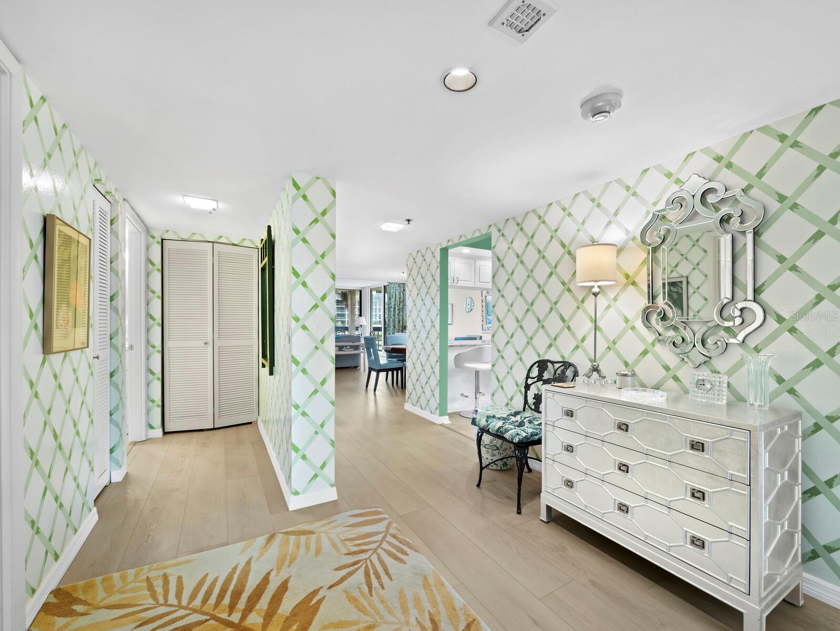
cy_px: 316
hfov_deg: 102.0
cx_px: 420
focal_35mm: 14
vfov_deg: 85.7
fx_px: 340
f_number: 9
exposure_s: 1/1.67
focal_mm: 7
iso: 400
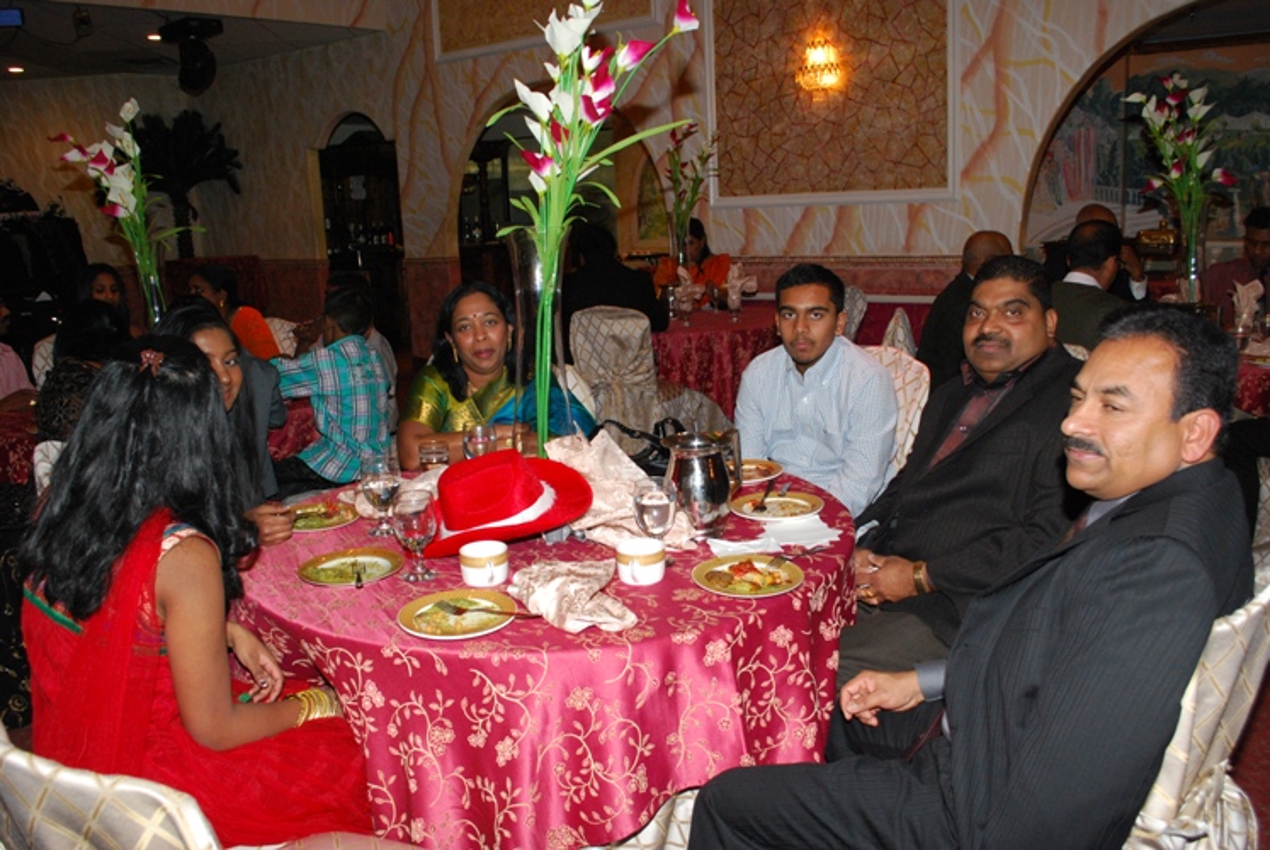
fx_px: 1060
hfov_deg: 61.9
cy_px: 425
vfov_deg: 43.7
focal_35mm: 30
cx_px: 635
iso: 800
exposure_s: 1/60
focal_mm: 20
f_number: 7.1
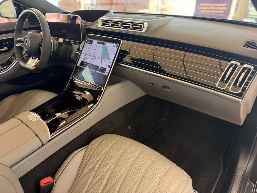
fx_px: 178
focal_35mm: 24
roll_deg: +4.3
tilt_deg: -31.3
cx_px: 128
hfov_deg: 71.6
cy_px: 96
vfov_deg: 56.8
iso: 160
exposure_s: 1/60
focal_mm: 6.76
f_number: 1.78
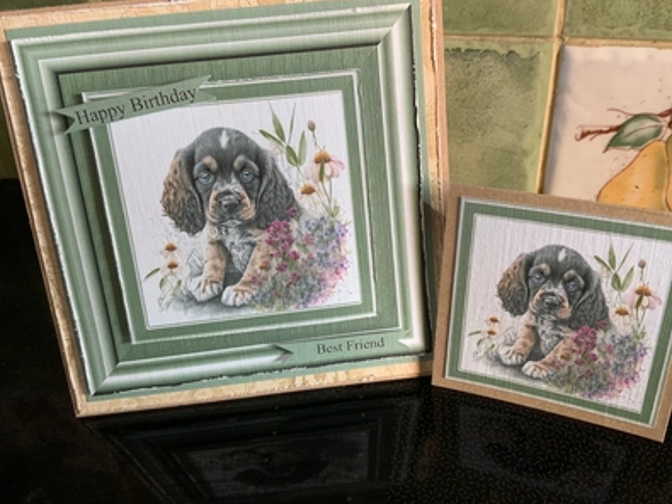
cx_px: 357
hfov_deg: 55.3
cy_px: 222
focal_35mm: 33
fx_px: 640
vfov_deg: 42.9
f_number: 1.8
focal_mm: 3
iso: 200
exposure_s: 1/60
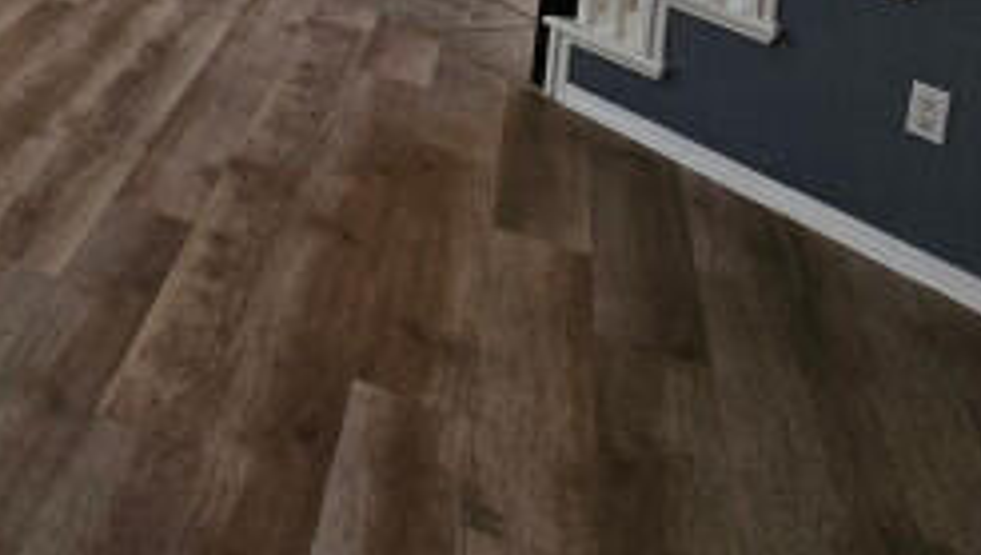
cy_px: -319
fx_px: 1198
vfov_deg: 21.2
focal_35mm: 46
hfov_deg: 29.4
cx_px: -455
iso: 50
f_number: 2.2
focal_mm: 2.2
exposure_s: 1/151
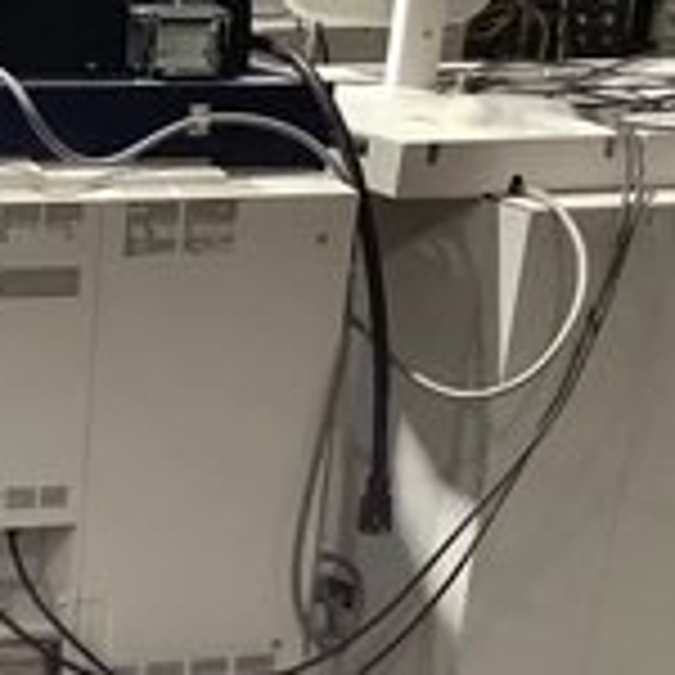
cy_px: 522
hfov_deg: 22.4
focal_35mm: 73
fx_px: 1610
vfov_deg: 23.4
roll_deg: -2.5
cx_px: -68
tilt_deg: -20.3
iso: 320
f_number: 2.4
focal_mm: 3.3
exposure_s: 1/60
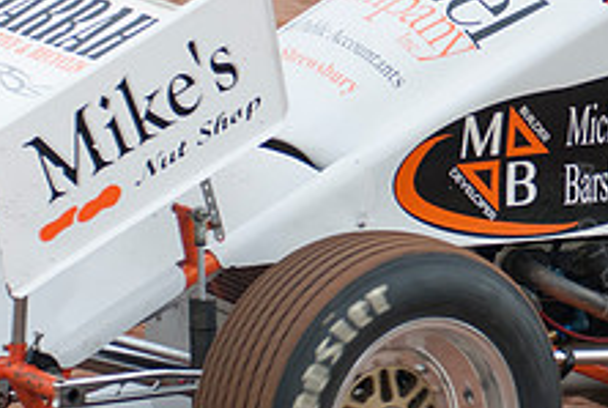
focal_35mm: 313
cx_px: 737
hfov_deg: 6.5
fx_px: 5297
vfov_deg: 4.4
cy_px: -68
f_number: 4
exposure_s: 1/320
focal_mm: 80
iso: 400
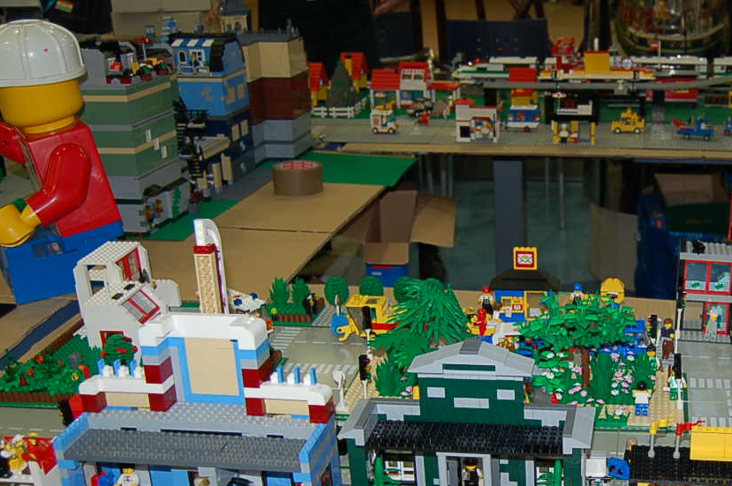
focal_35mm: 49
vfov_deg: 27.4
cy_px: 299
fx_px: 995
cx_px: 602
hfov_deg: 38.6
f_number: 3.5
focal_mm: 18
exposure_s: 1/60
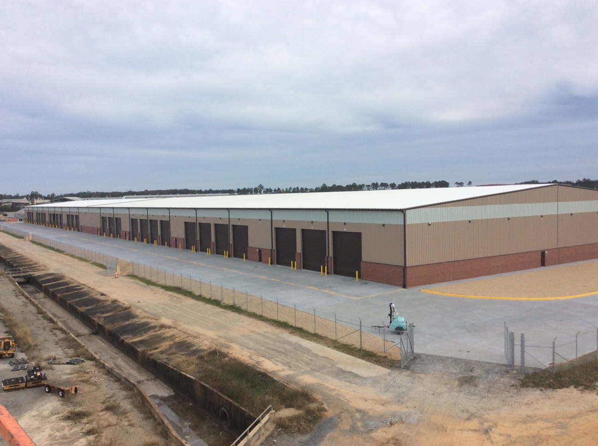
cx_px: 299
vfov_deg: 44.1
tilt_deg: -5.5
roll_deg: +1.3
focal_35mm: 32
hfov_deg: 56.9
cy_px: 223
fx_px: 552
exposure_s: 1/1003
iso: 32
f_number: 2.4
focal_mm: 3.3
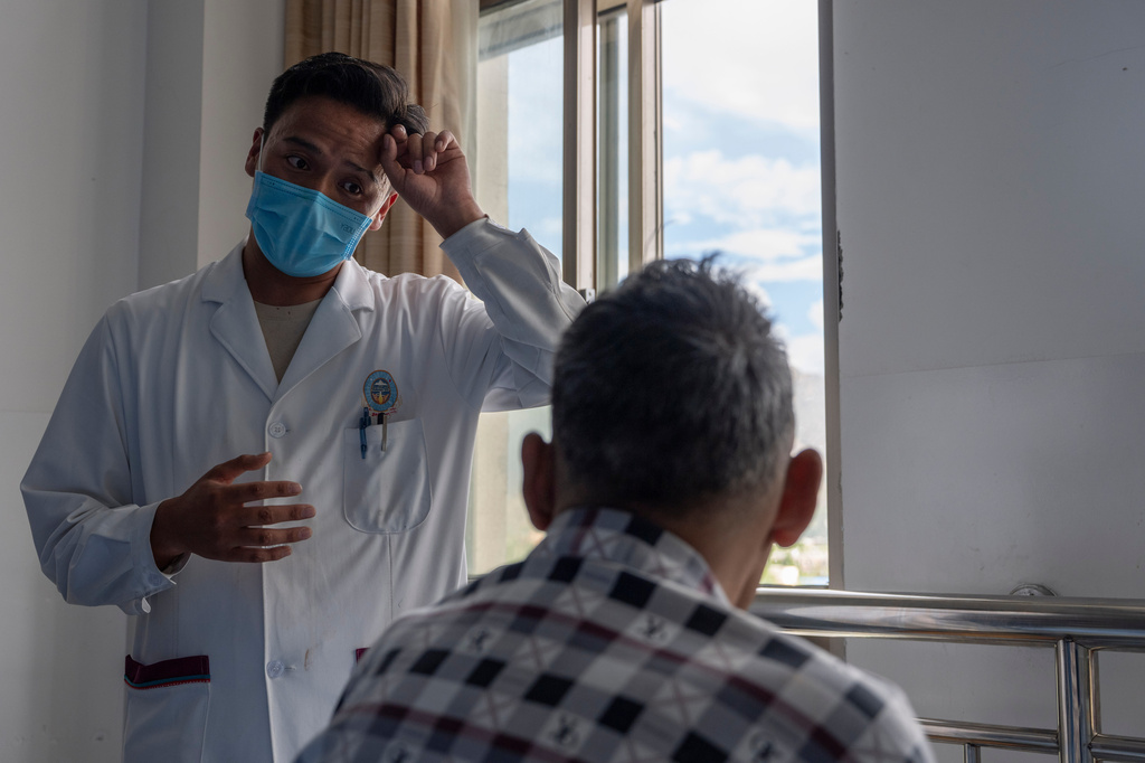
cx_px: 572
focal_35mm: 45
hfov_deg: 43.6
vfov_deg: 29.8
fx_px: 1431
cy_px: 382
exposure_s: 1/250
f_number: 4.5
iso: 320
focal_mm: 45
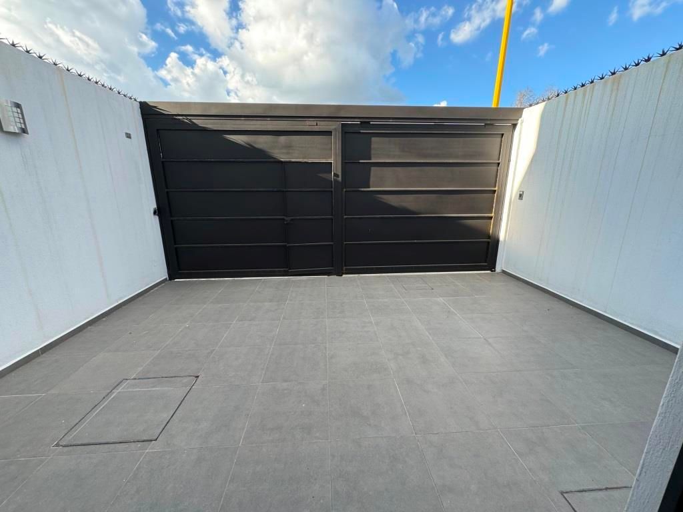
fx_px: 276
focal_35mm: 14
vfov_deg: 85.7
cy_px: 256
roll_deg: +1.2
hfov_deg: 102.1
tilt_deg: -13.9
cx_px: 342
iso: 40
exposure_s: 1/150
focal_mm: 2.22
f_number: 2.2
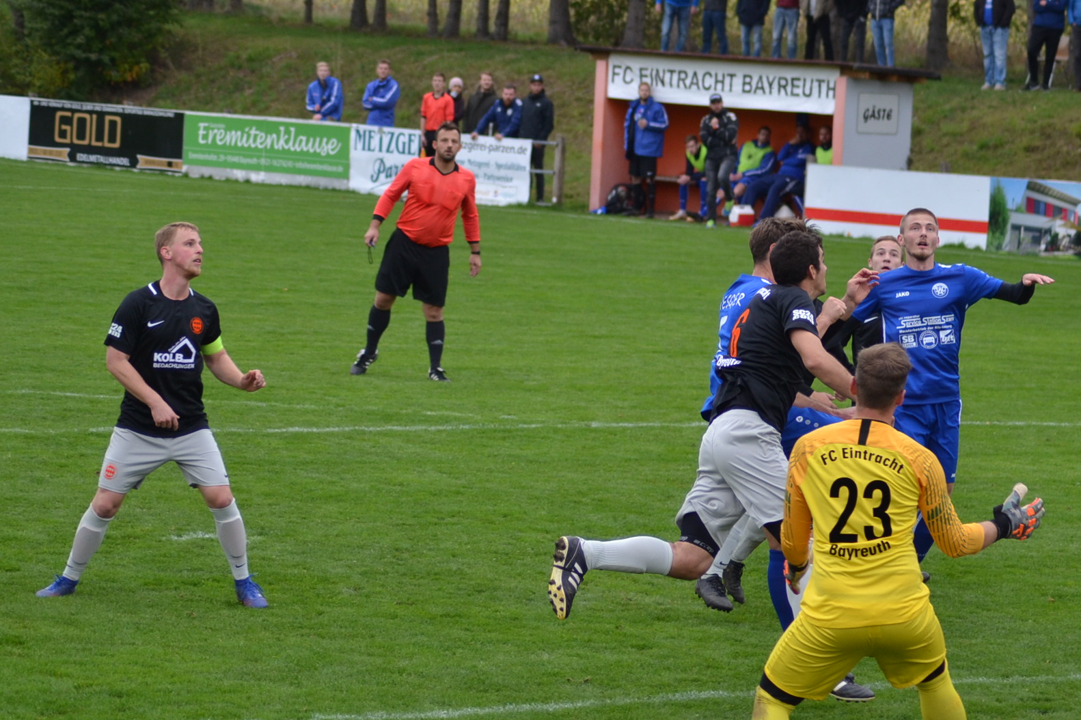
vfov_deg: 7.4
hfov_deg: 11.1
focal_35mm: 186
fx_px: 5575
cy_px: 304
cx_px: 476
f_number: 4
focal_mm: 85
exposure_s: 1/640
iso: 400
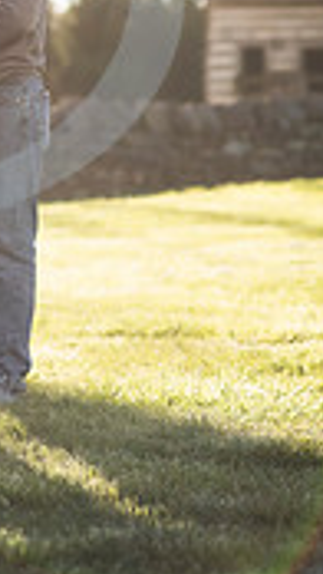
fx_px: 3499
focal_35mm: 230
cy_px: -142
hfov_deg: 5.2
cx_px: -165
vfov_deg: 9.2
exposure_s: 1/640
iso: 100
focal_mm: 85
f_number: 2.8
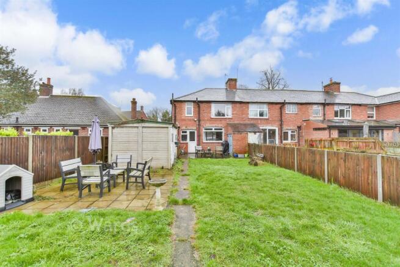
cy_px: 134
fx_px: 167
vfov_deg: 77.4
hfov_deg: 100.4
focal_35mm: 15
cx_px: 200
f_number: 4.5
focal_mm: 10
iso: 500
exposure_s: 1/80
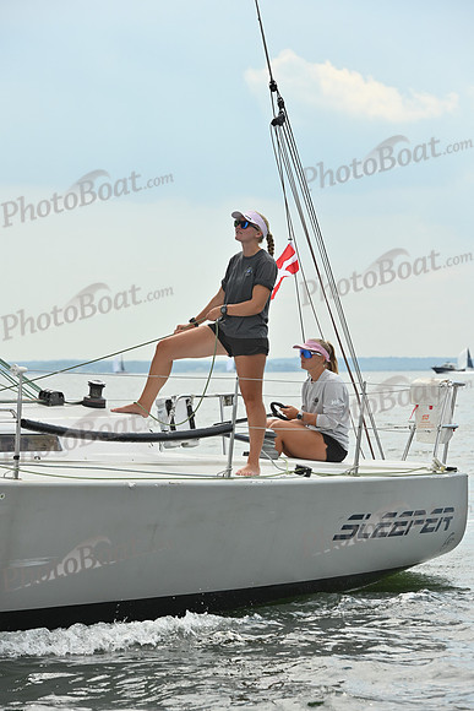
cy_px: 356
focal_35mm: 150
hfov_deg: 9.2
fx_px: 2961
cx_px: 237
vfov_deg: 13.7
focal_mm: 150
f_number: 8
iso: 320
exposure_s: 1/1250
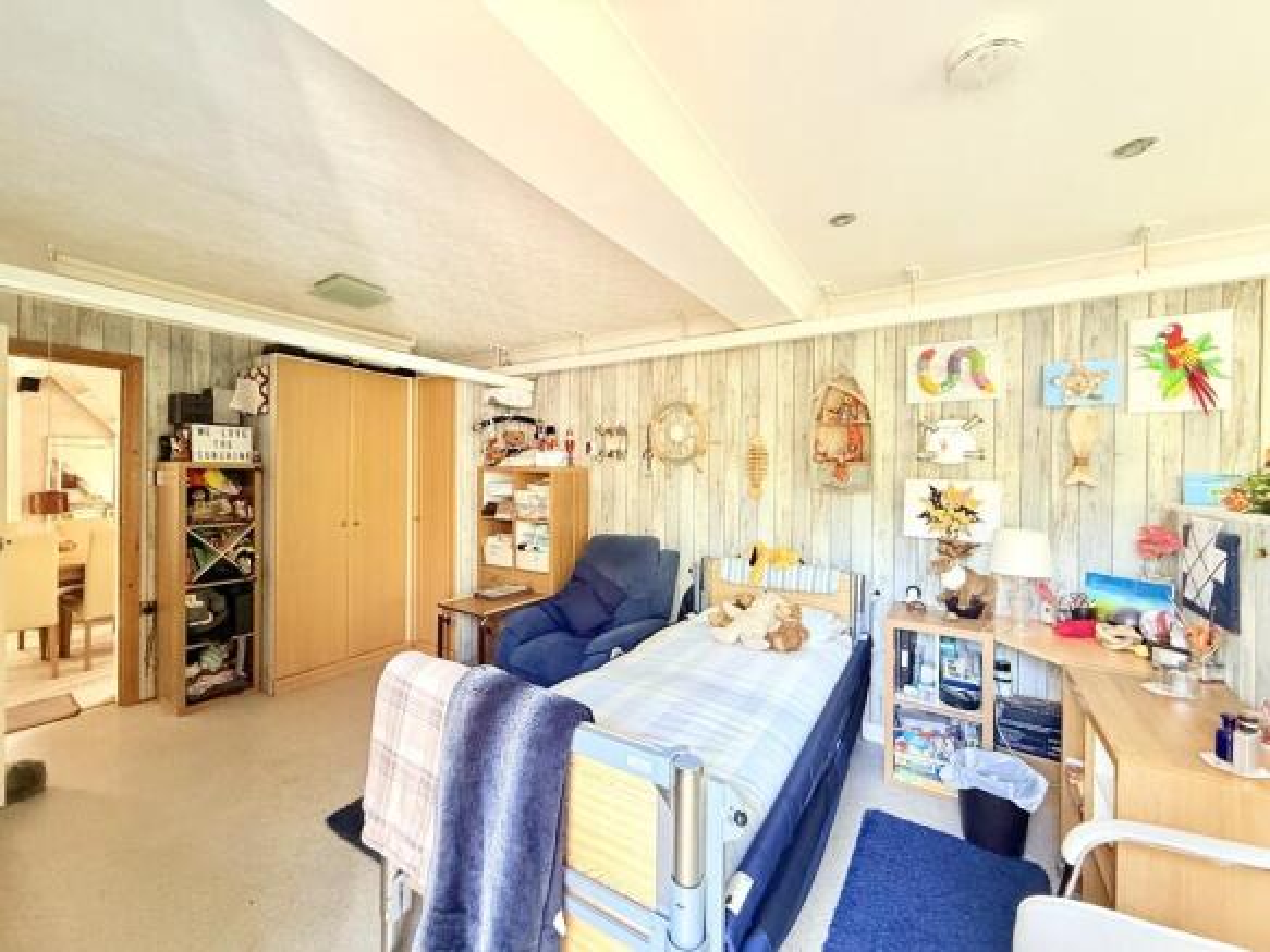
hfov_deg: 102.1
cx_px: 635
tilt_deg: -0.4
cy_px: 476
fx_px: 514
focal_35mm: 14
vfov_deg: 85.7
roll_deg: -0.7
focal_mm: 2.22
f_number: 2.2
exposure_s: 1/70
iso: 320
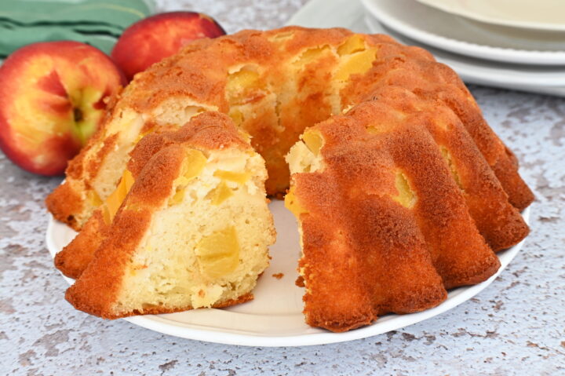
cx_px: 282
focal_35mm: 75
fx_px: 1176
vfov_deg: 18.2
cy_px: 188
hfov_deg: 27.0
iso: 200
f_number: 9
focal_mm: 50
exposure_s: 1/3
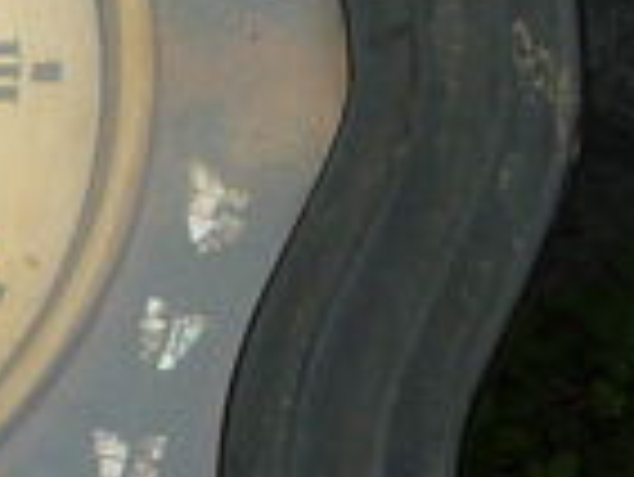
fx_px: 3904
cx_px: 603
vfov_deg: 7.0
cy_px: 184
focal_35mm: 213
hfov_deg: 9.2
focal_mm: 5.2
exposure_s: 1/250
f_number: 4
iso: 100
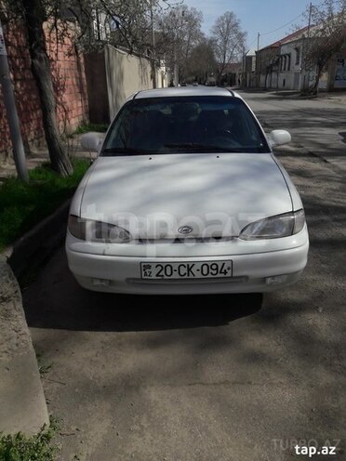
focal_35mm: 28
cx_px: 173
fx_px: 373
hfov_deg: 49.7
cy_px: 230
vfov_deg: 63.4
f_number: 1.9
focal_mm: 3.7
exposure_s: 1/2660
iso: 40
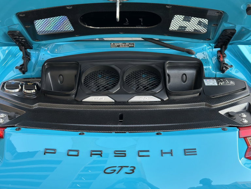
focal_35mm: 48
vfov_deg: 30.3
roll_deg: -0.6
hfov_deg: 39.7
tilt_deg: -27.0
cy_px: 94
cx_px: 126
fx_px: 348
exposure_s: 1/60
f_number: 1.78
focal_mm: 6.86
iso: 160
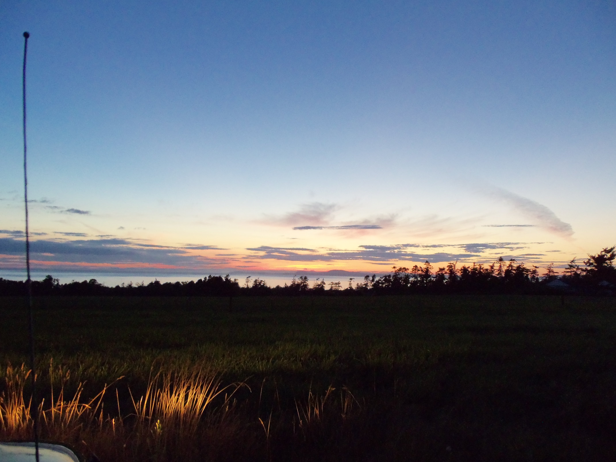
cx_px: 308
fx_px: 516
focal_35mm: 29
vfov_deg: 48.2
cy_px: 231
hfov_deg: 61.7
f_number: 3.4
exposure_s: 1/30
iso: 250
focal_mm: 5.2
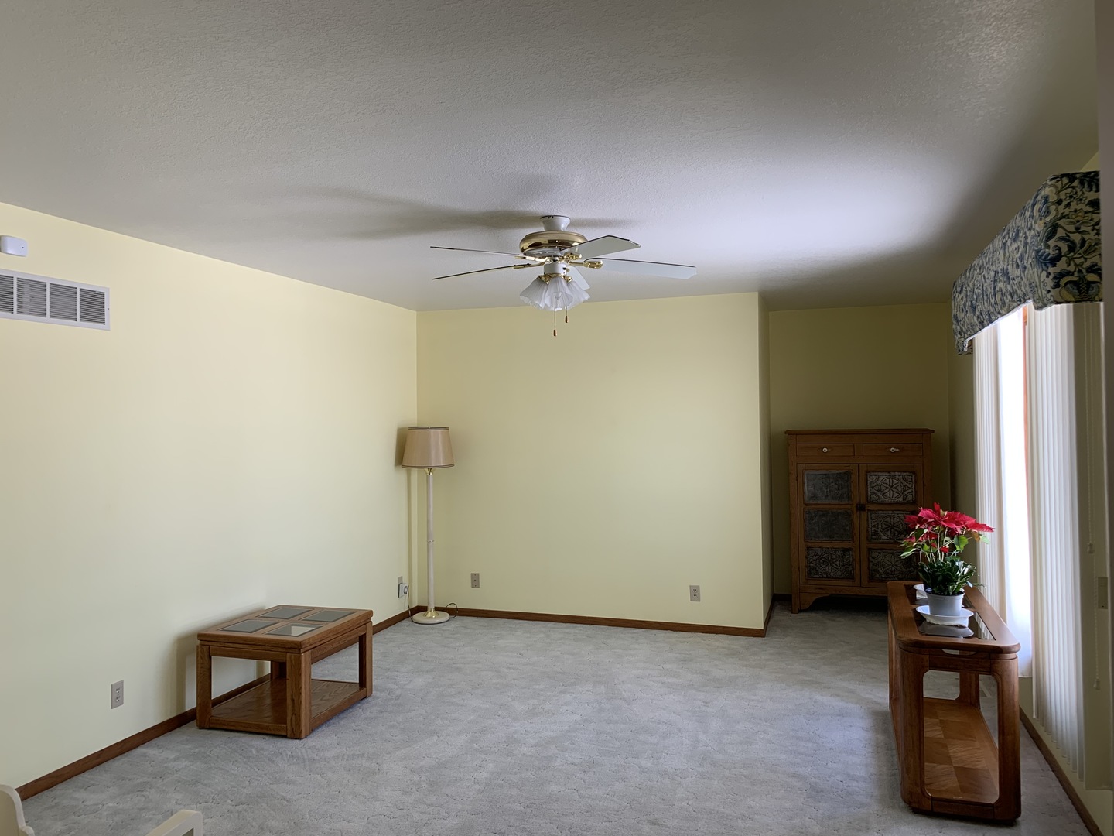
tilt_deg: -0.2
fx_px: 837
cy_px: 418
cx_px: 557
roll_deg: +0.8
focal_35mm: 26
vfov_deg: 53.1
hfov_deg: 67.3
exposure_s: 1/121
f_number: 1.8
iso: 40
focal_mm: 4.25
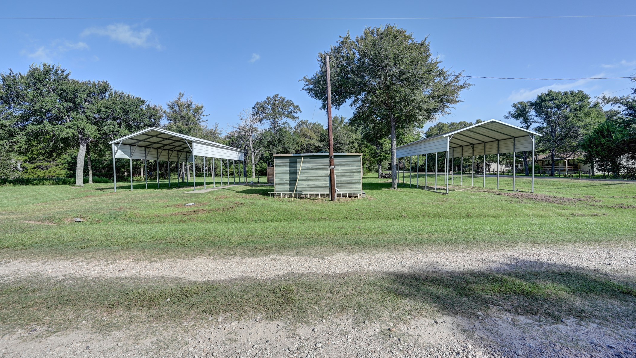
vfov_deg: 70.5
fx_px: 253
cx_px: 318
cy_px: 169
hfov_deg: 103.0
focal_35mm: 15
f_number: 6.3
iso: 100
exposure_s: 1/125
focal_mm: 14
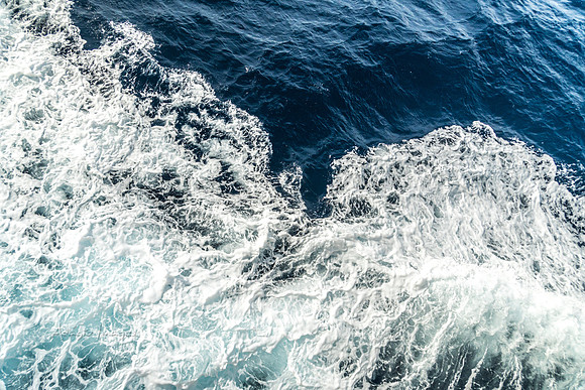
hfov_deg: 64.5
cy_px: 195
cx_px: 292
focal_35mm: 28
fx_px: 463
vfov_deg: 45.7
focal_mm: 19
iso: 400
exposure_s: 1/1600
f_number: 5.6
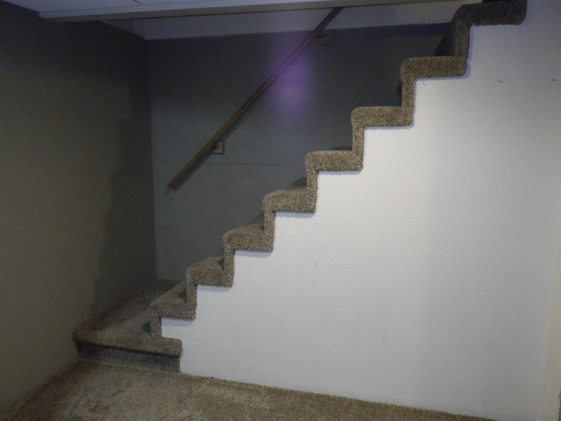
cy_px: 210
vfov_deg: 49.7
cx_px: 280
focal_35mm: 28
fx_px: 454
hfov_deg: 63.4
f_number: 3.5
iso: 1000
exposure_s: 1/40
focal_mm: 5
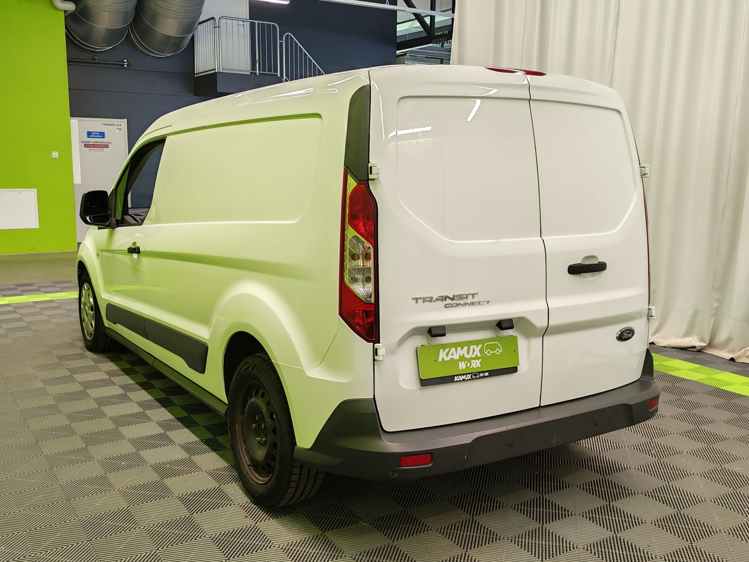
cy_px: 281
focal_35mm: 36
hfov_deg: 51.4
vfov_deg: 39.7
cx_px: 374
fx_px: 779
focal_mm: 6.12
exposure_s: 1/100
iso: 500
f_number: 1.9
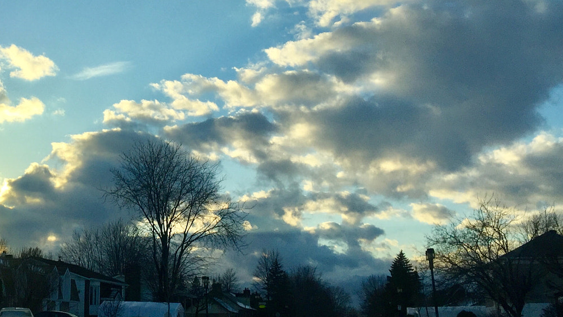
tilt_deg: +18.7
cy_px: 80
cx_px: 126
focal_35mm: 51
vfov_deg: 23.3
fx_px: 762
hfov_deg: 39.2
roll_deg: -0.5
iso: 32
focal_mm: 4.15
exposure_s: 1/1883
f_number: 2.2
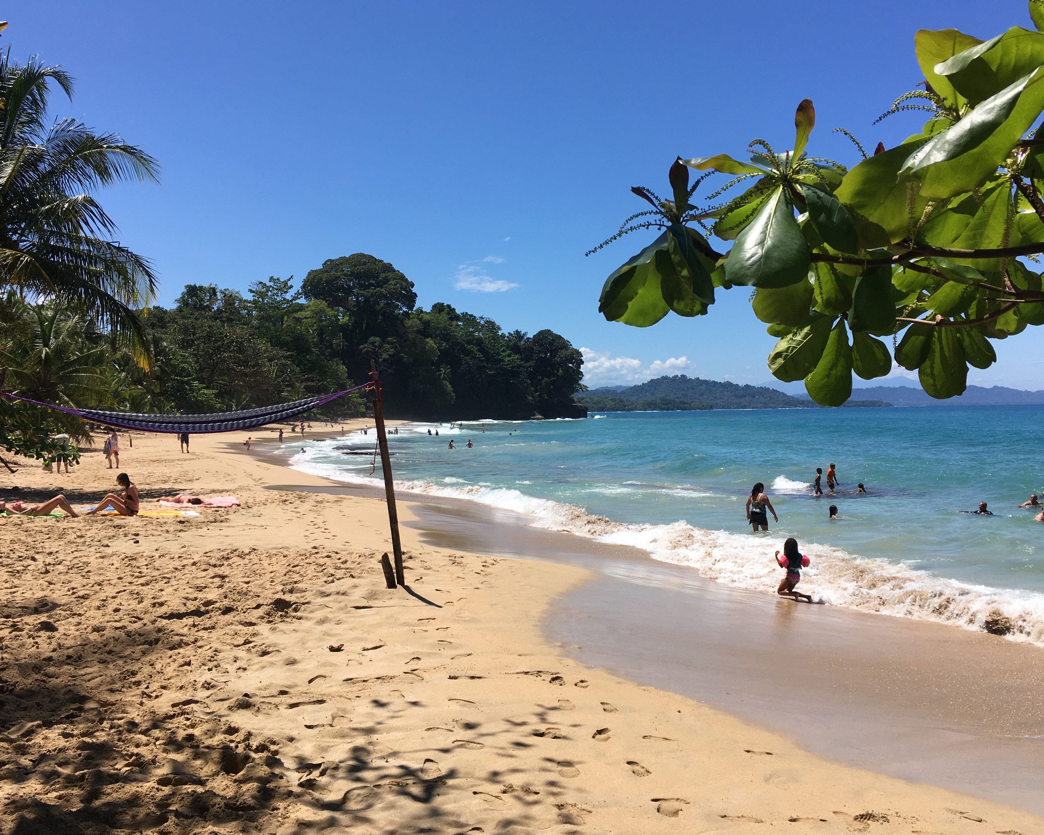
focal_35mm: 31
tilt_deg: -1.3
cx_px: 537
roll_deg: +0.5
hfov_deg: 57.2
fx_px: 958
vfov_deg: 47.1
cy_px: 409
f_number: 2.2
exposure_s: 1/2024
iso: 25
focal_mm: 4.15
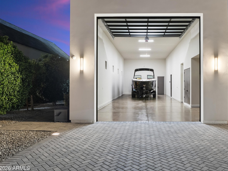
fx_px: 184
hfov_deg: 62.9
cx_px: 137
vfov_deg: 49.7
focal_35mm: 28
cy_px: 84
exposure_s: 3.2
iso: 1600
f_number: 9
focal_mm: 24
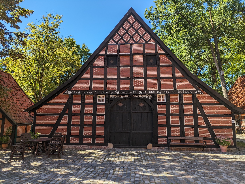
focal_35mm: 25
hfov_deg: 69.4
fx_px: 177
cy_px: 92
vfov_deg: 54.9
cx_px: 122
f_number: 1.89
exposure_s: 1/808
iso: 45
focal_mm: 5.43
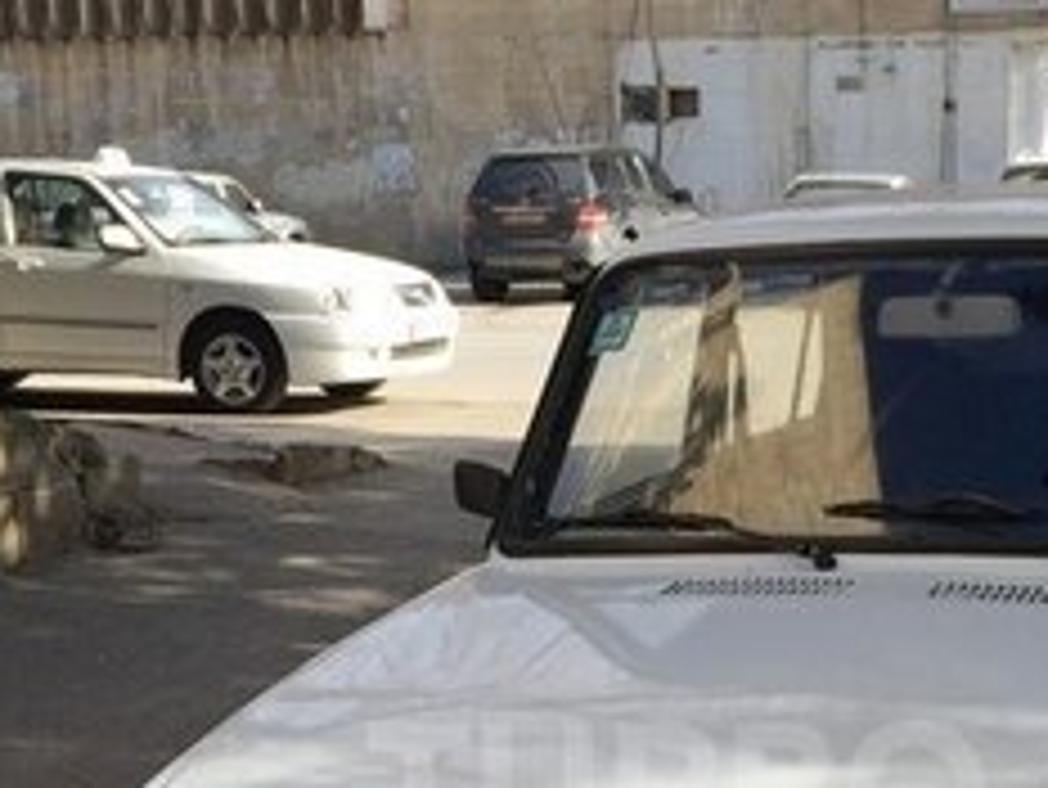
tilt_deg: -12.9
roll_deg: +1.0
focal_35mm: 82
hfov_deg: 23.5
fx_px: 2484
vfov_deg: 17.6
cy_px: 790
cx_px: 828
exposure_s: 1/628
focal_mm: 4.15
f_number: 2.2
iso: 32
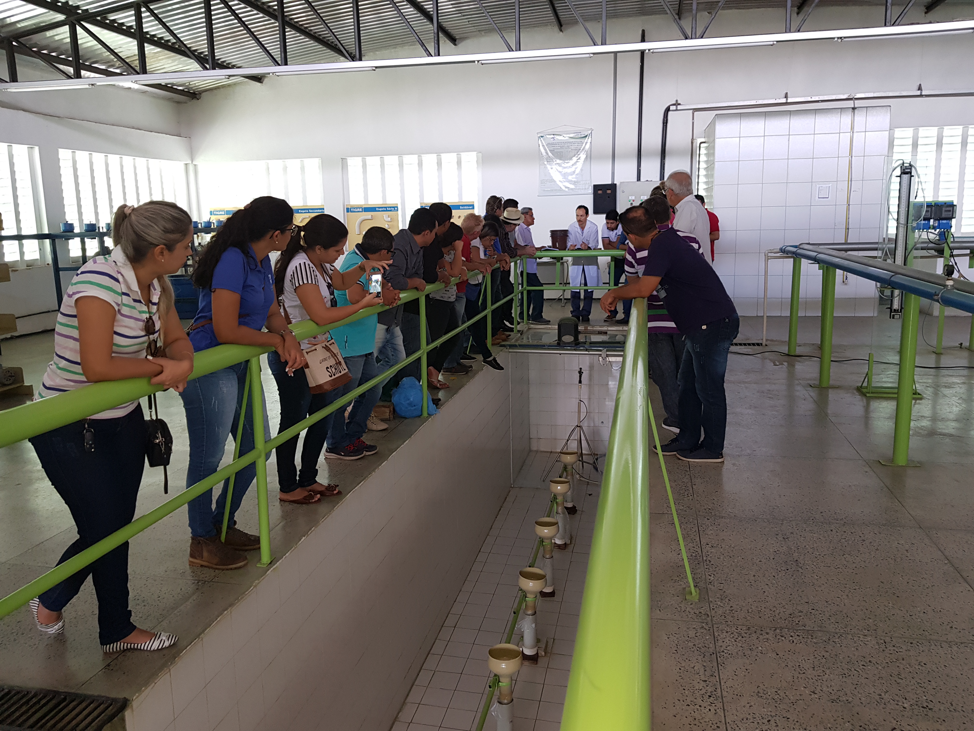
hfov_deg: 67.3
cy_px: 366
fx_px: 732
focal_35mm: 26
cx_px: 487
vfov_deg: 53.1
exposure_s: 1/24
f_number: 1.7
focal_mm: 4.2
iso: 125
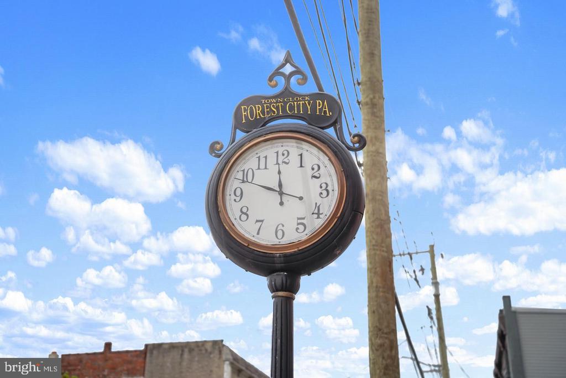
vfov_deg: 29.3
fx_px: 723
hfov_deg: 42.7
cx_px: 283
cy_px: 189
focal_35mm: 46
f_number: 3.2
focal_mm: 46
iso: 100
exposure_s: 1/800
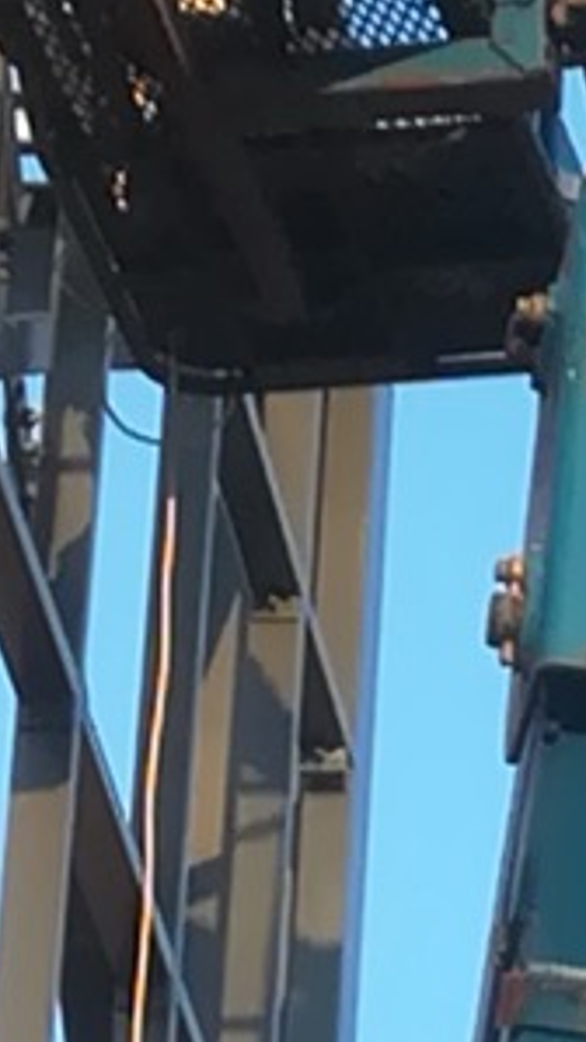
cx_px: 595
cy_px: 265
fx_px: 8322
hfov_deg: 4.0
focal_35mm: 301
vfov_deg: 7.2
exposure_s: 1/200
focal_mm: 3.83
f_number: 2.2
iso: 50
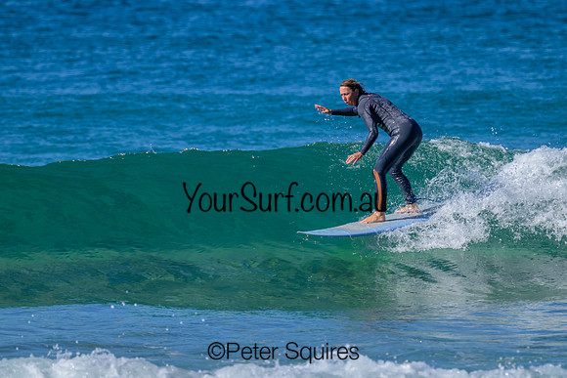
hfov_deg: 2.7
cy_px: 180
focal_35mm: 770
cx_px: 334
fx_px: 12132
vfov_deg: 1.8
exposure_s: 1/2000
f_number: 8
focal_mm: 560
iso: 500
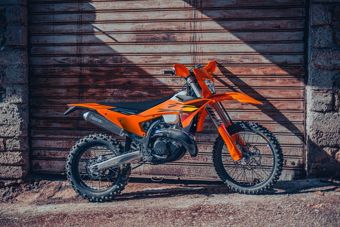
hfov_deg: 39.6
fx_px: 472
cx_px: 170
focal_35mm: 50
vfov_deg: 27.0
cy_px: 114
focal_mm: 50
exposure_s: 1/32000
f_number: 1.4
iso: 320
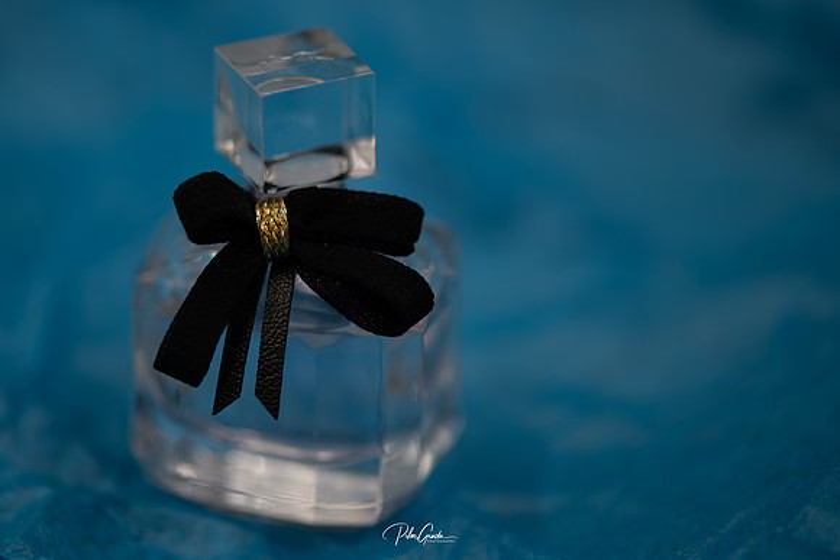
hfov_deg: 16.2
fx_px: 2950
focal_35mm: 126
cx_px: 334
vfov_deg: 10.9
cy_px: 289
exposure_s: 1/50
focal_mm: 105
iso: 64
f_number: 4.5
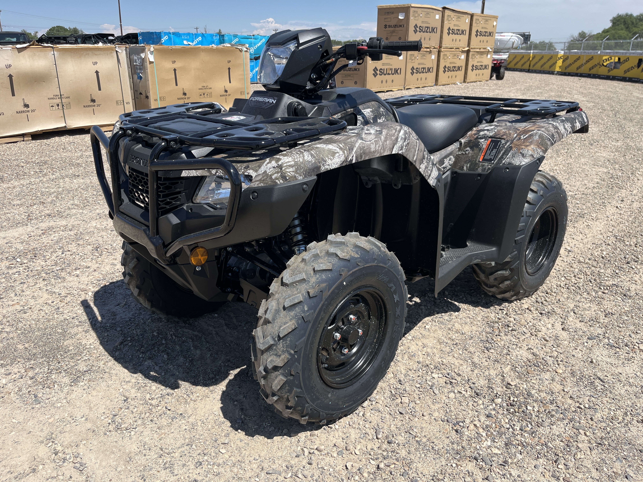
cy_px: 241
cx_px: 322
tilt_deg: -22.1
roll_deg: -2.0
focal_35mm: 26
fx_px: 483
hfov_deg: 67.3
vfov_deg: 53.1
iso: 50
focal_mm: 5.1
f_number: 1.6
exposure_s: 1/3413
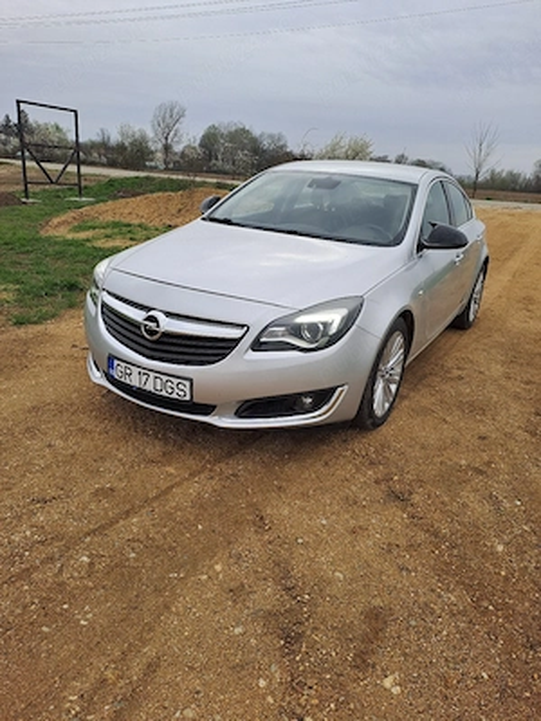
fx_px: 521
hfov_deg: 54.9
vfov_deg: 69.4
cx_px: 270
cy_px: 360
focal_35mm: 25
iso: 32
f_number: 1.8
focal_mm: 4.65
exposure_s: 1/417
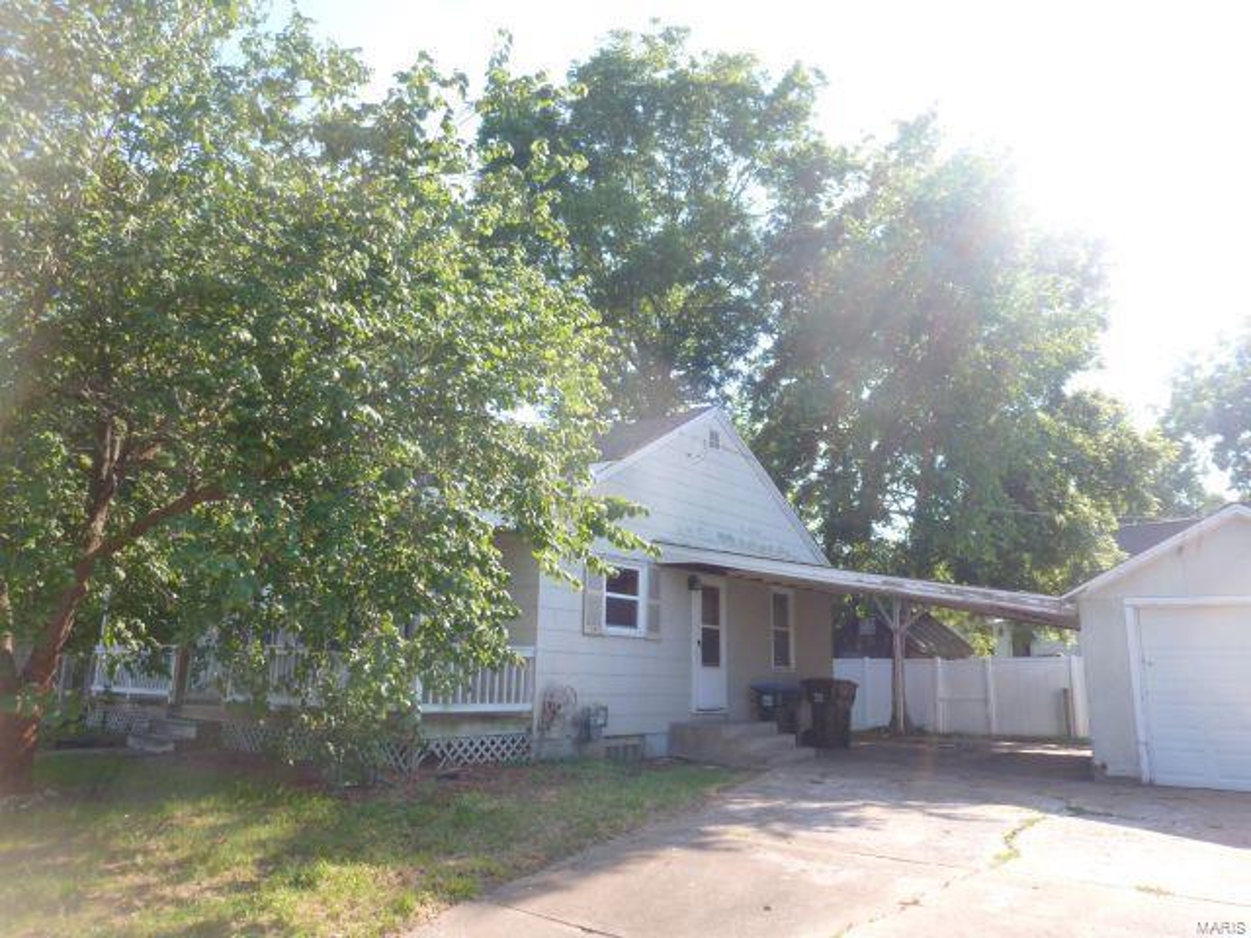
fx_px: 867
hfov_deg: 71.6
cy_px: 469
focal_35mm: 24
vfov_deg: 56.8
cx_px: 626
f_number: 3.3
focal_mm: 4.3
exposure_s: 1/250
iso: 100
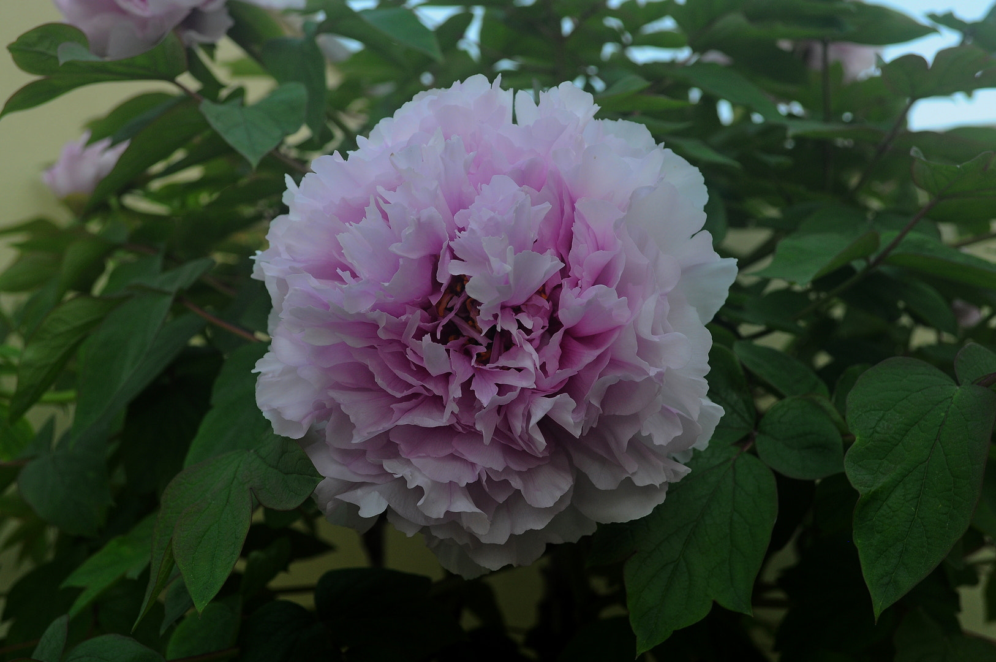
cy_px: 331
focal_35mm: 52
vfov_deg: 25.7
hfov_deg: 37.9
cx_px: 498
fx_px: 1451
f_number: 6.3
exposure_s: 1/160
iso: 200
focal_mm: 35
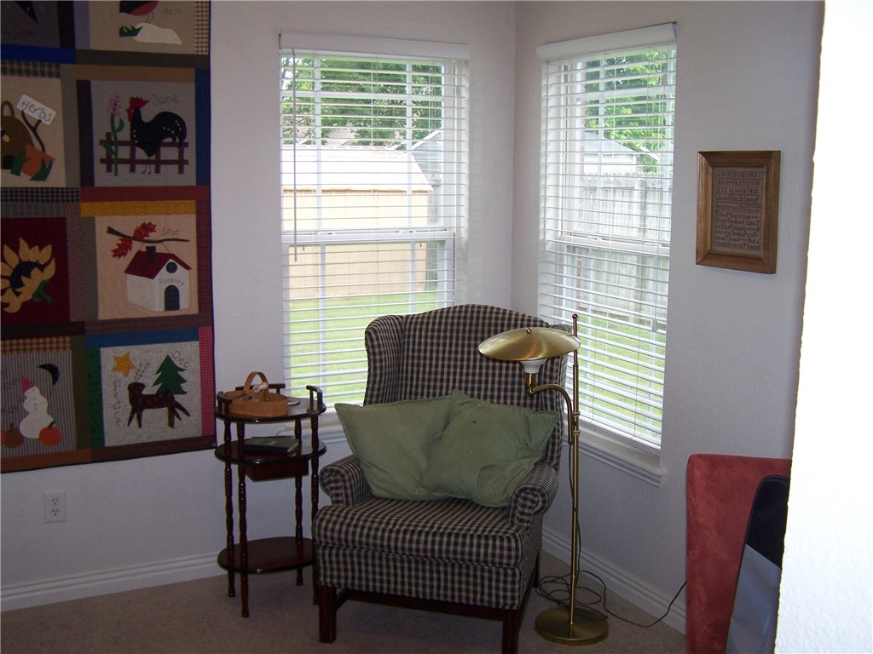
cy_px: 327
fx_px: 958
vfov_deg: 37.7
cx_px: 436
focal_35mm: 38
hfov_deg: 49.0
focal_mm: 6.3
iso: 80
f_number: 2.8
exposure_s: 1/60
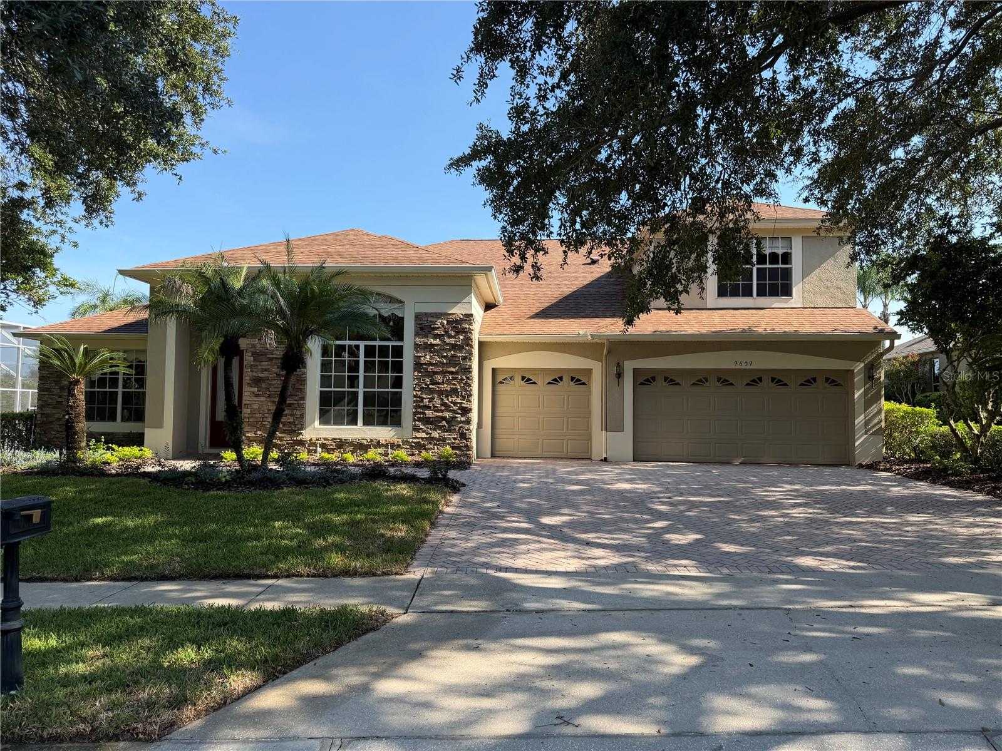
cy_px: 376
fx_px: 695
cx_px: 501
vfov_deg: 56.8
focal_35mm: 24
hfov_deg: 71.6
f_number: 1.78
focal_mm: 6.76
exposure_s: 1/1553
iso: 80
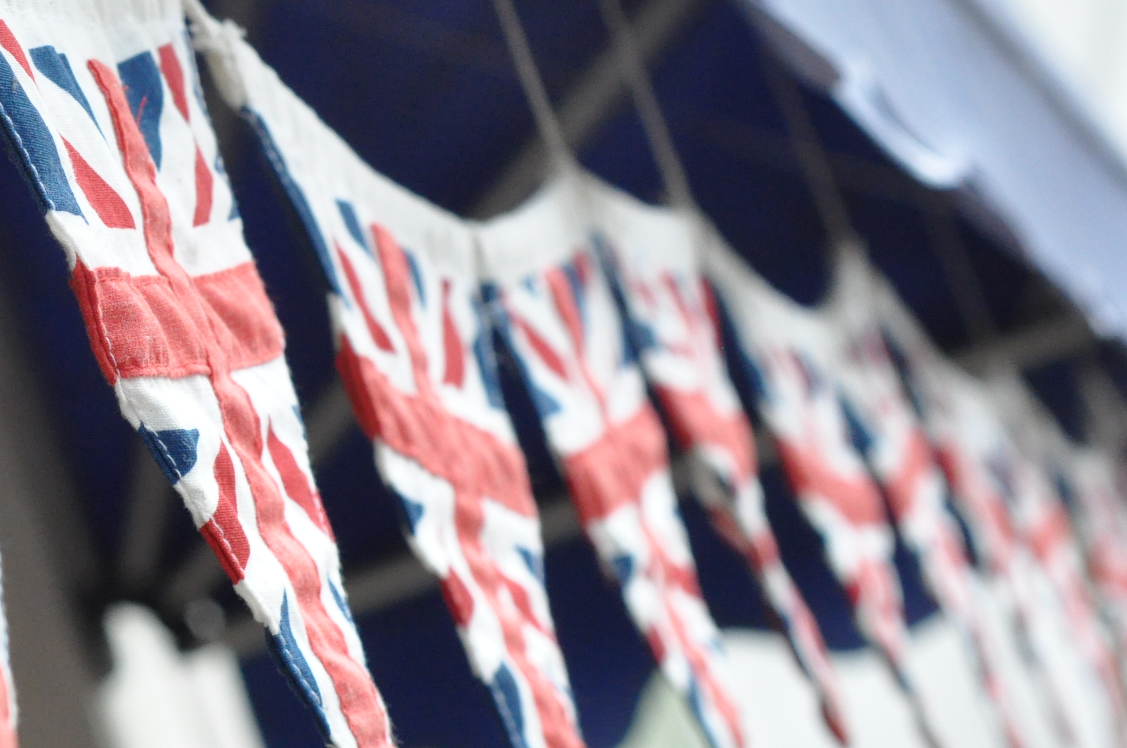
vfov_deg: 8.6
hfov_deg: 12.8
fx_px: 4971
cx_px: -38
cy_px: 273
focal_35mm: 159
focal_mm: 50
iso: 1600
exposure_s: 1/500
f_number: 6.3
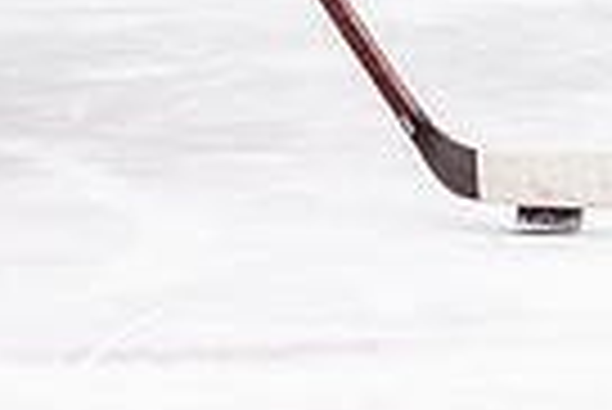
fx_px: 11964
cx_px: 165
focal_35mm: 703
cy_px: -79
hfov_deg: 2.9
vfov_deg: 2.0
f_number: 2.8
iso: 3200
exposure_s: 1/640
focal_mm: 110
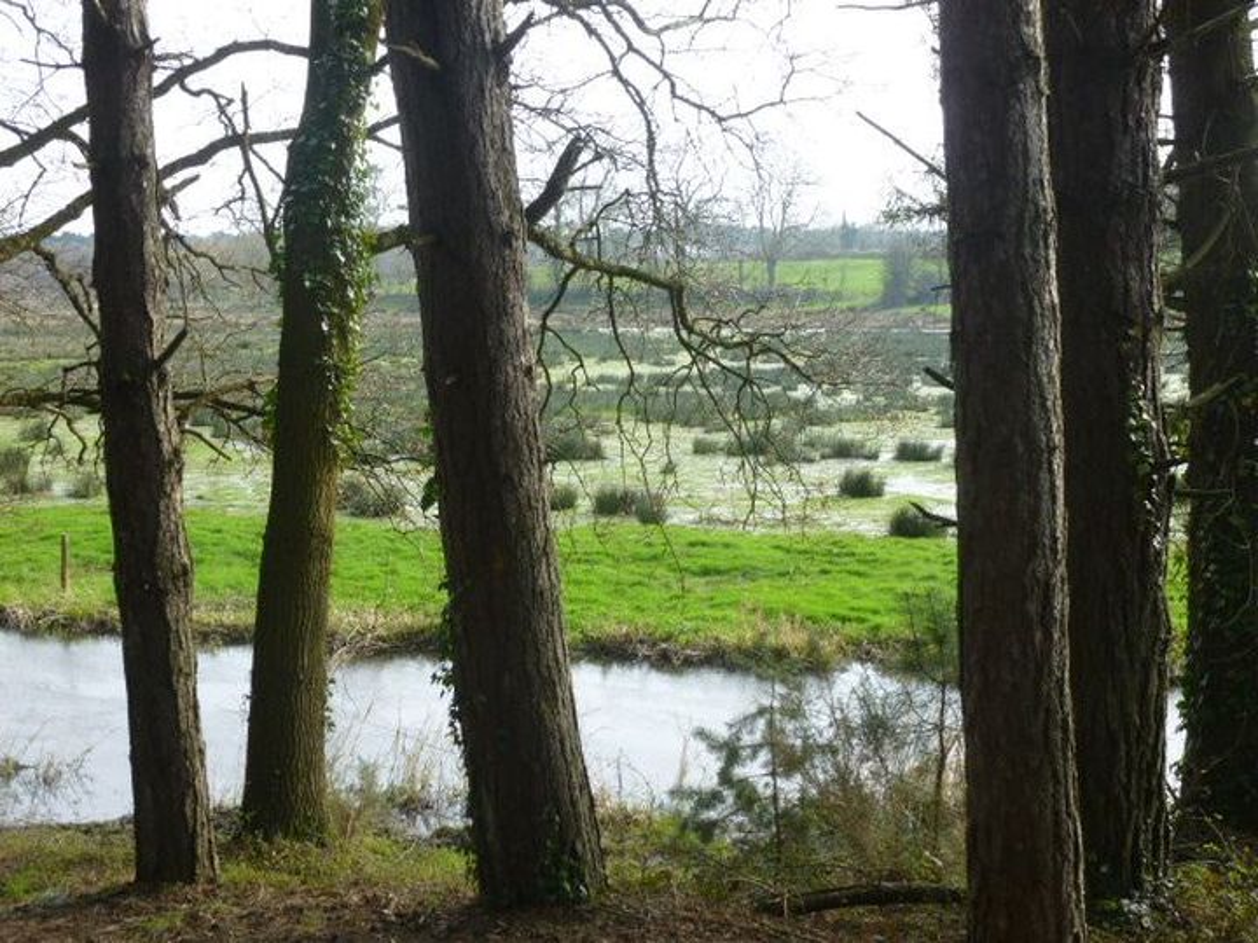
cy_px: 472
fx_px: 1744
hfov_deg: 39.7
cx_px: 629
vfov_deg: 30.3
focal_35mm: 48
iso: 100
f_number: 4
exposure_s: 1/125
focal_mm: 8.6
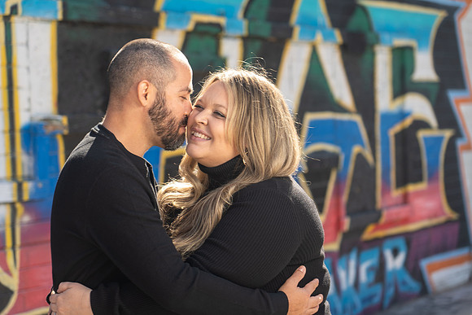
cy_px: 158
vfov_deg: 13.0
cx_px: 236
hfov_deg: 19.5
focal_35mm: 105
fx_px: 1377
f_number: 4
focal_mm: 105
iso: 50
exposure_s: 1/200
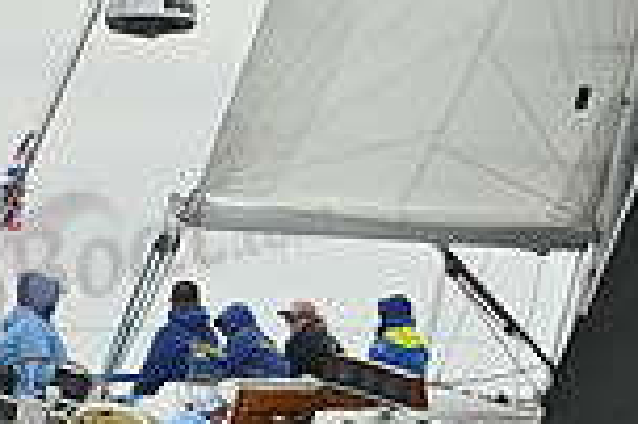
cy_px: 439
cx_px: 554
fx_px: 4727
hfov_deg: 7.7
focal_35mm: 267
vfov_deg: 5.1
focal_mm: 70
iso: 320
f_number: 10
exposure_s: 1/1000
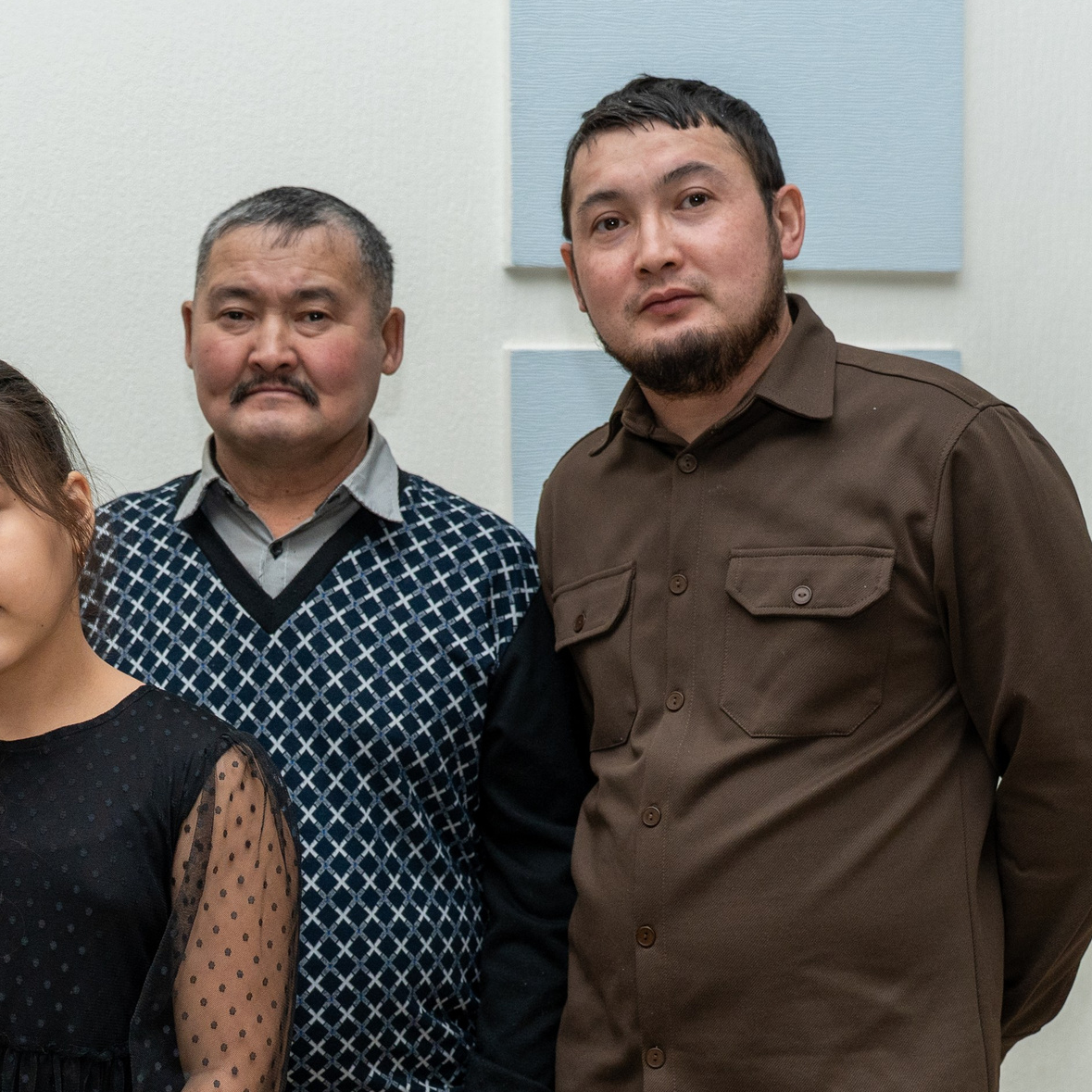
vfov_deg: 21.0
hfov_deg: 20.8
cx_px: 142
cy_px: 790
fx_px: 2927
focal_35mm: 82
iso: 1250
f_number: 3.5
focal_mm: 38
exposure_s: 1/160
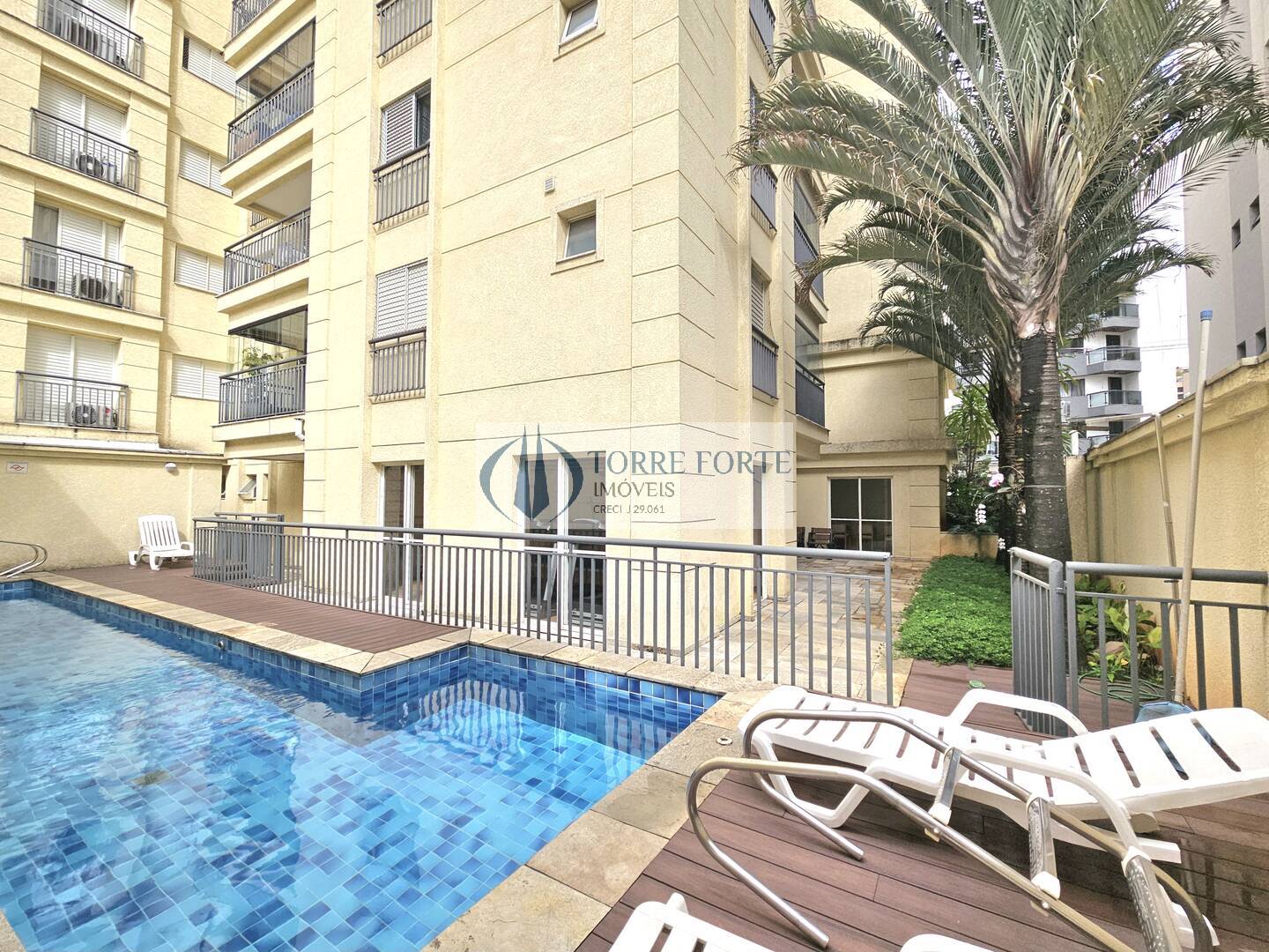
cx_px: 634
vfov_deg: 89.9
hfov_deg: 106.2
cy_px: 476
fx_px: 477
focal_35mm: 13
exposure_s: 1/1000
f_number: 2.2
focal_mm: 2.2
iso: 50
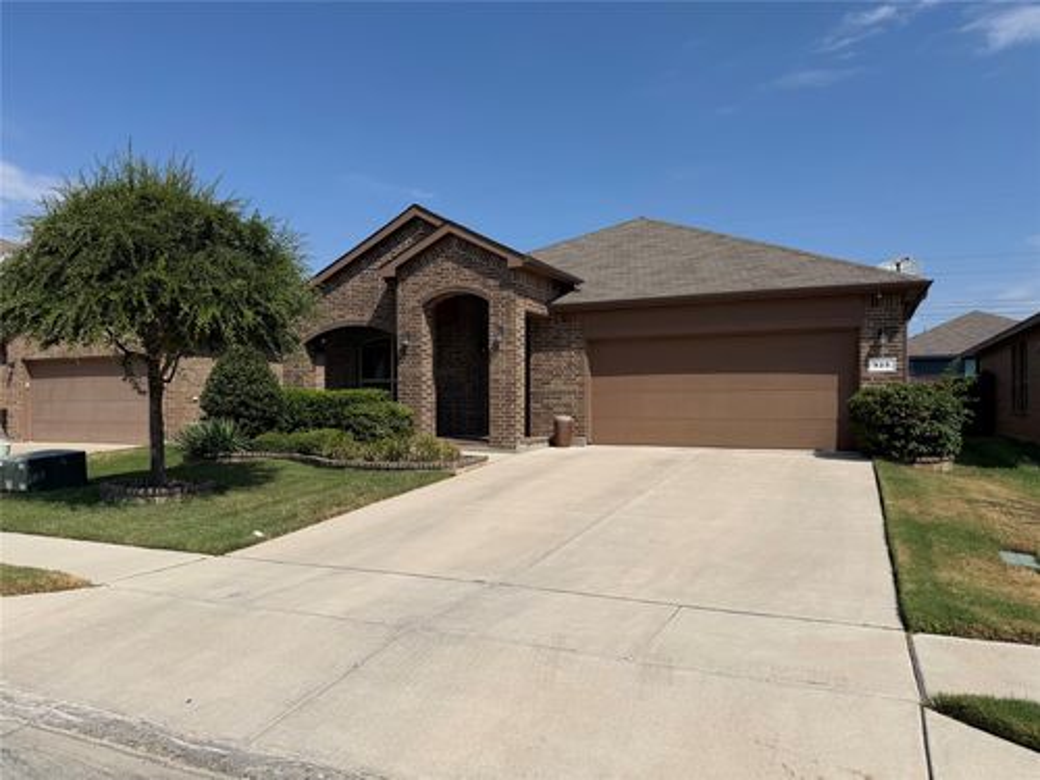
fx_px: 721
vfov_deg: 56.8
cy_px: 390
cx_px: 520
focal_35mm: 24
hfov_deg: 71.6
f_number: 1.78
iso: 80
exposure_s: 1/8130
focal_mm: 6.76
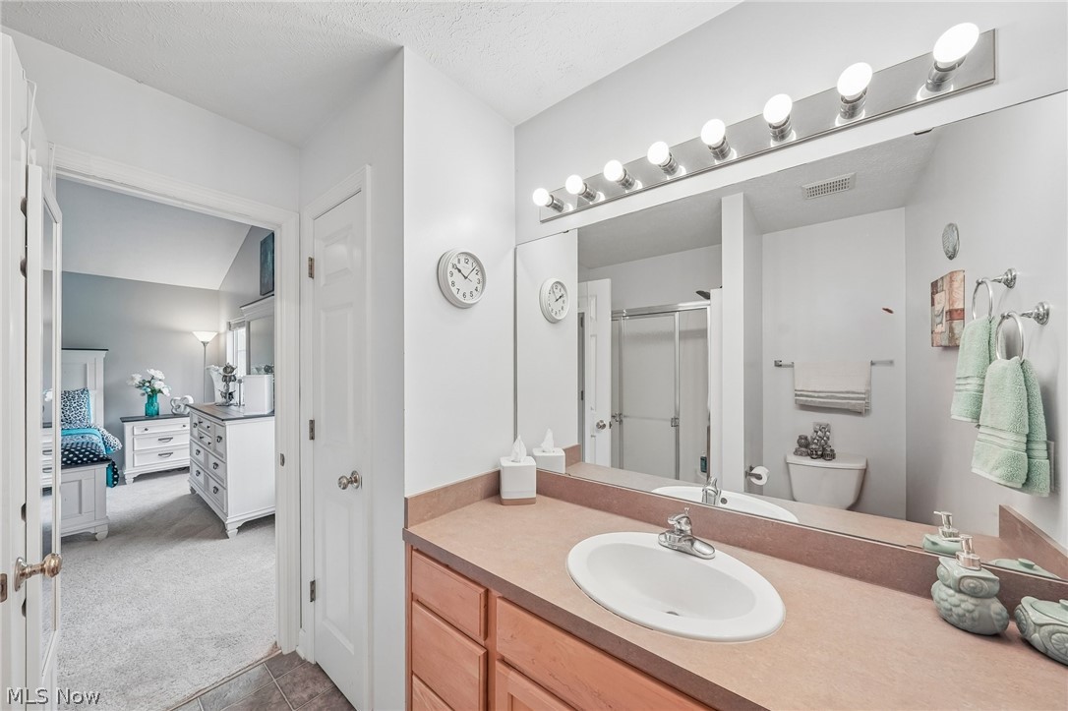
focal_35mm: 12
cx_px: 534
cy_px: 356
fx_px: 356
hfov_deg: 112.6
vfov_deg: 89.9
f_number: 8
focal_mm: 12
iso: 125
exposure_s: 1/30
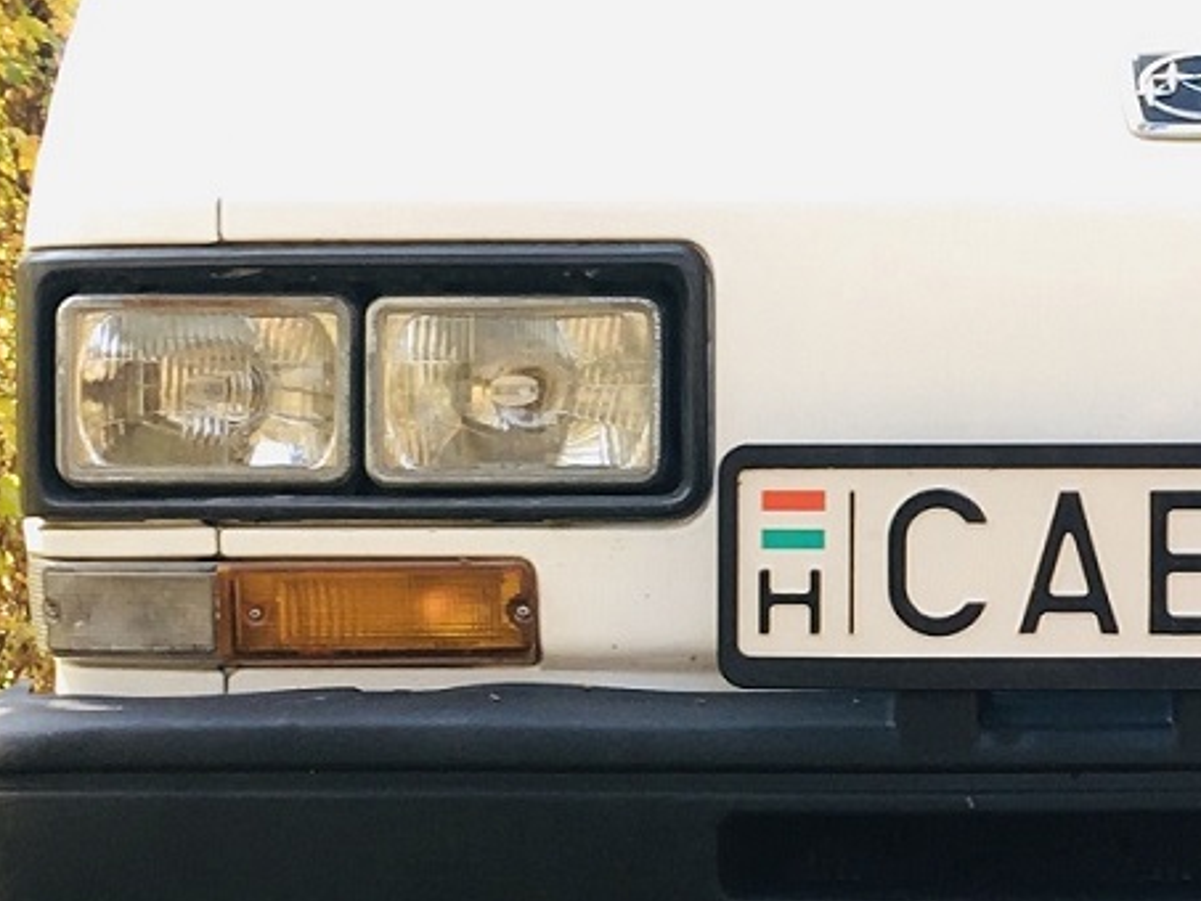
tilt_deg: -3.1
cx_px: 1076
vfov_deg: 12.0
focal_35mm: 124
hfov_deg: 15.7
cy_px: 493
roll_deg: -3.6
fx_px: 4303
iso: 25
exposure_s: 1/100
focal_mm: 4.15
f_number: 2.2
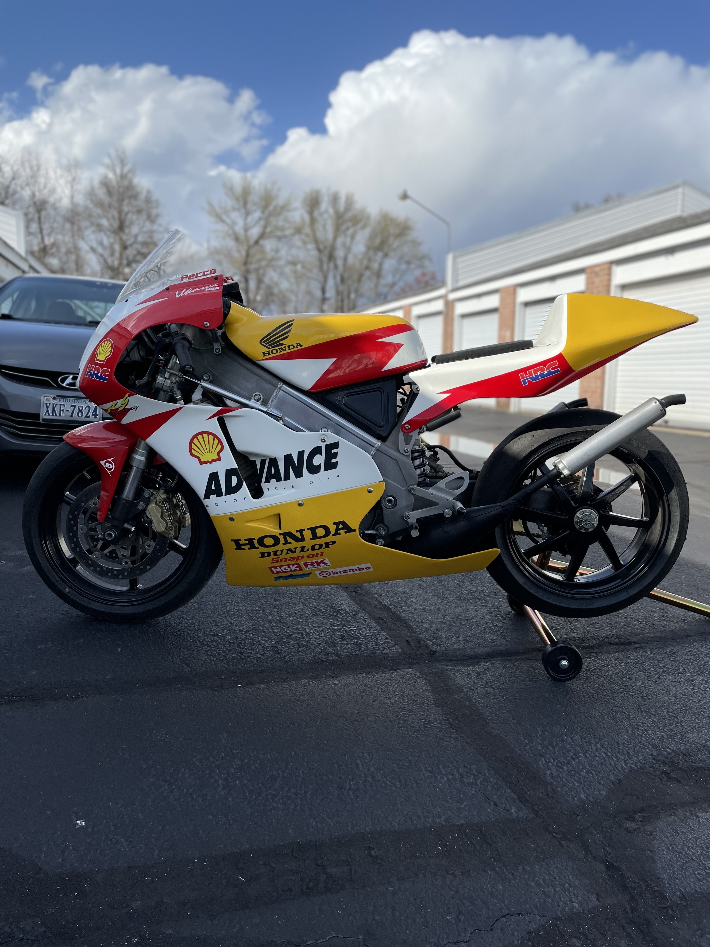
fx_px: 711
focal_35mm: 26
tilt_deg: -6.6
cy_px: 474
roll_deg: -0.2
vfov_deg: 67.3
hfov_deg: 53.1
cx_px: 355
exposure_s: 1/4651
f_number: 1.6
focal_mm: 4.2
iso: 50
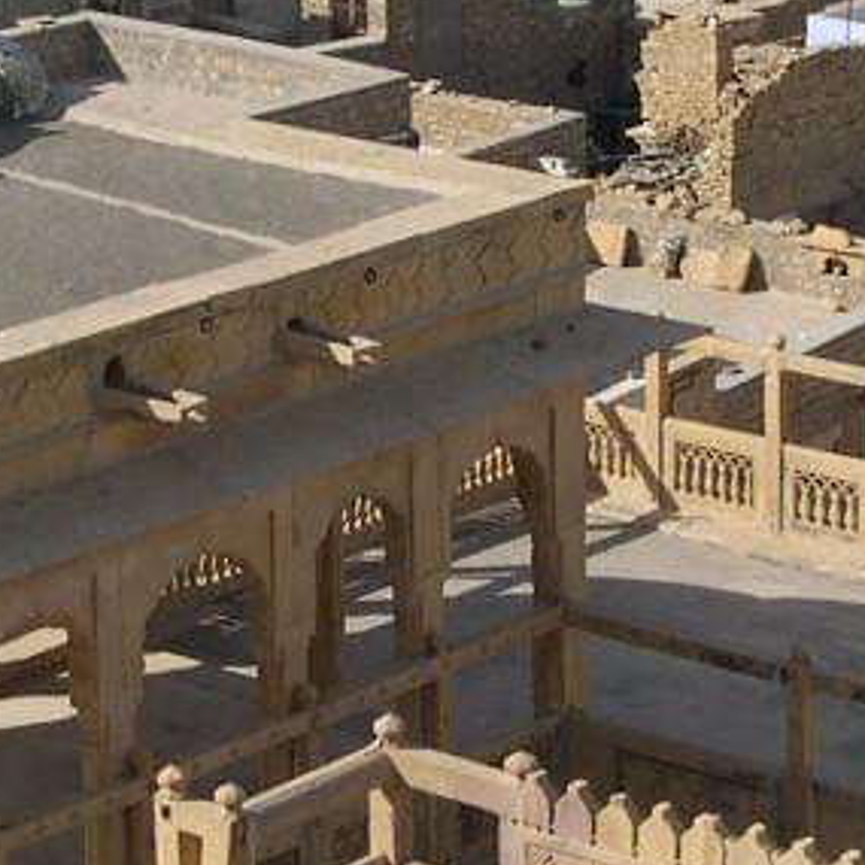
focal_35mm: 151
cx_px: 510
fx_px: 4269
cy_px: 316
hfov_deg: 11.6
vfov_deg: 11.6
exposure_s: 1/247
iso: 100
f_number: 7.6
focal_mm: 8
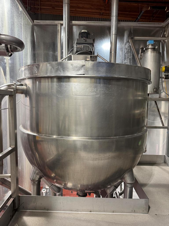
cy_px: 113
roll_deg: -0.1
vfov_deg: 71.6
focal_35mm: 24
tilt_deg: -5.2
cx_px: 84
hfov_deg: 56.8
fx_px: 156
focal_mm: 6.76
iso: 250
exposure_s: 1/60
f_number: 1.78
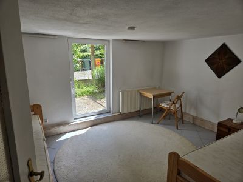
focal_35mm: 23
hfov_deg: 73.9
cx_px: 122
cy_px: 91
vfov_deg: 58.9
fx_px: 161
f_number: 1.8
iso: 25
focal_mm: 5.4
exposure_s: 1/294
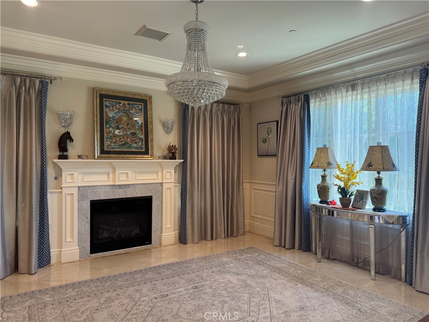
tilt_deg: -0.6
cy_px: 161
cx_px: 214
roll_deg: -0.2
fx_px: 297
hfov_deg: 71.6
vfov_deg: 56.8
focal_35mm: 24
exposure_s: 1/60
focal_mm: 6.76
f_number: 1.78
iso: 160
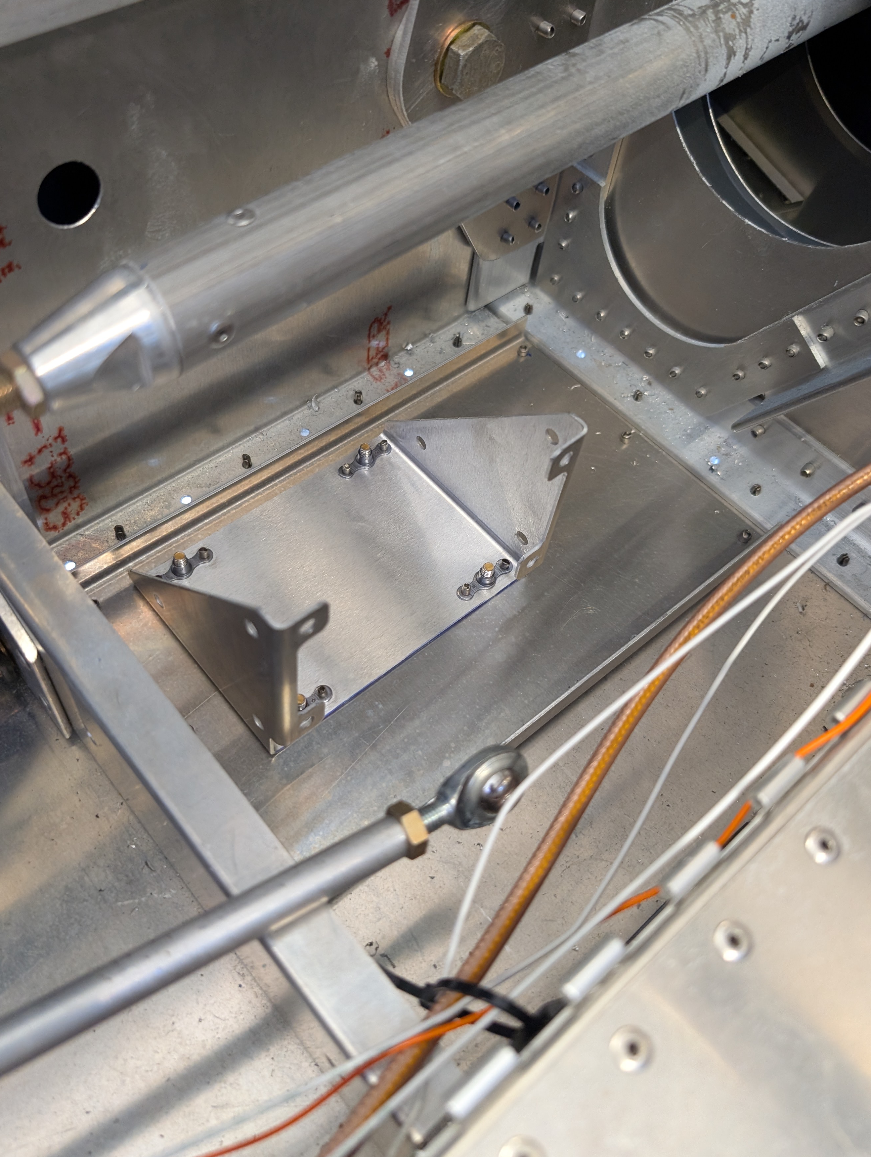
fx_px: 937
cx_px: 404
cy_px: 525
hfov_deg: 49.8
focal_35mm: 28
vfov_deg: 63.3
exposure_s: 1/120
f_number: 1.68
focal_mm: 6.9
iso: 413
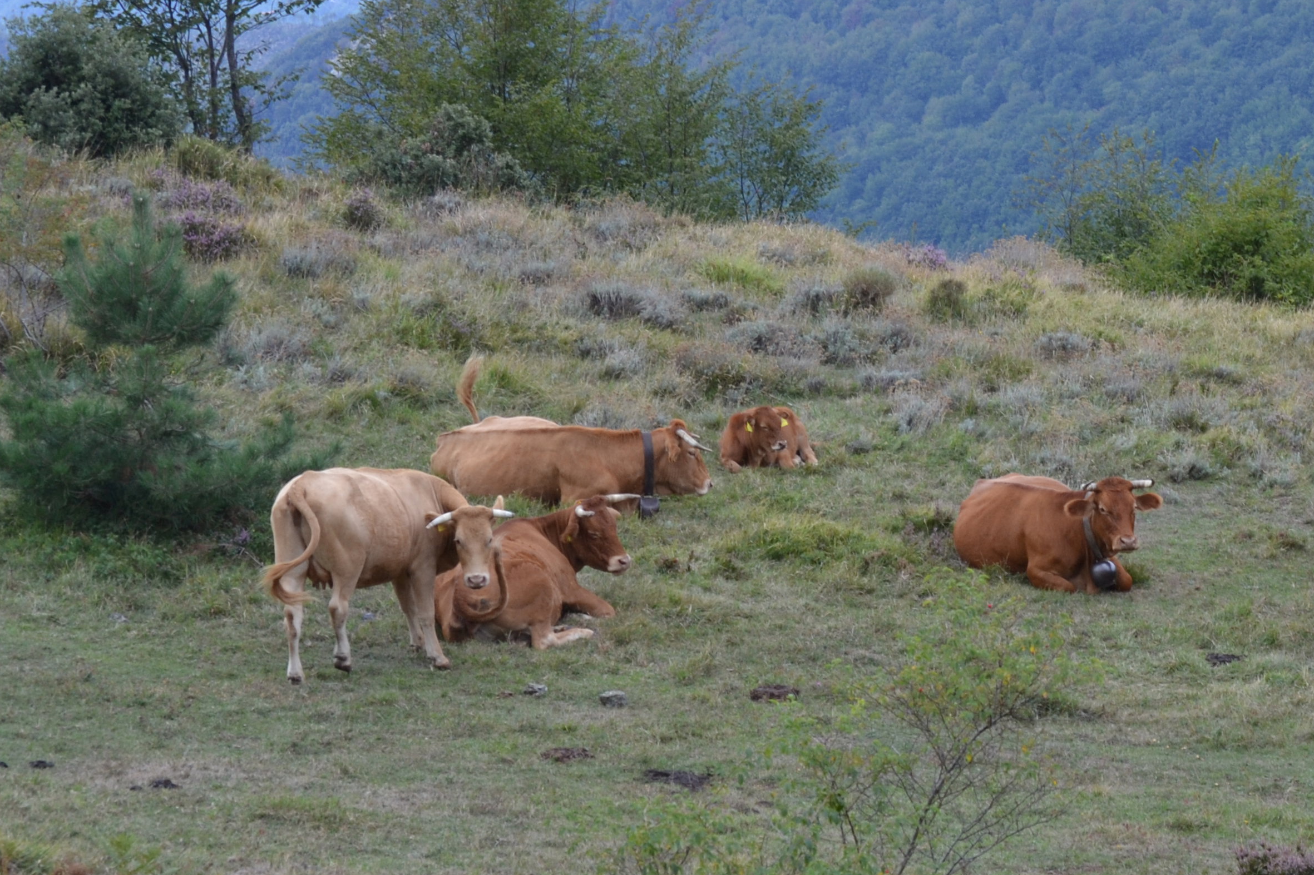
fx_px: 5874
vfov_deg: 8.5
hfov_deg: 12.7
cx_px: 1197
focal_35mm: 161
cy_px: 211
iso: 160
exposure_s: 1/125
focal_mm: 55
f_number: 8
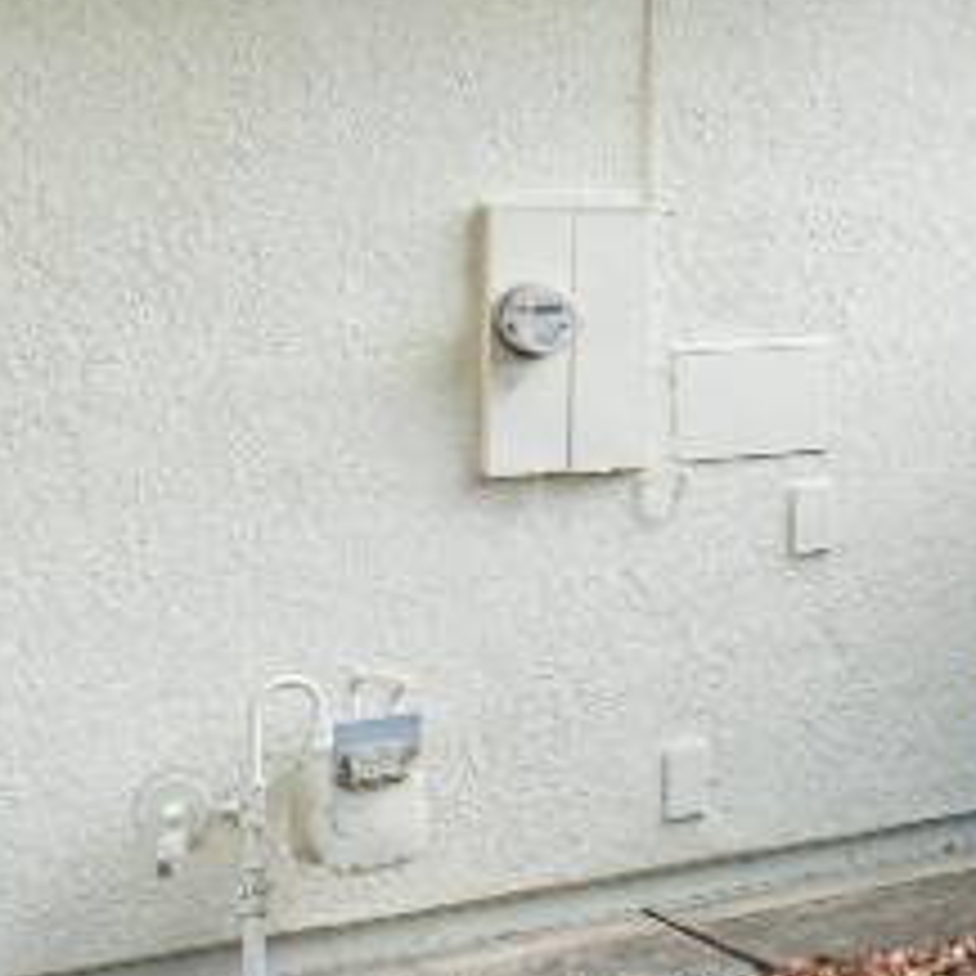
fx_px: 2807
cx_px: 2163
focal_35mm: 88
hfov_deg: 14.7
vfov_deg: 19.6
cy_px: 234
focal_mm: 10
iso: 160
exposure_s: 1/105
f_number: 5
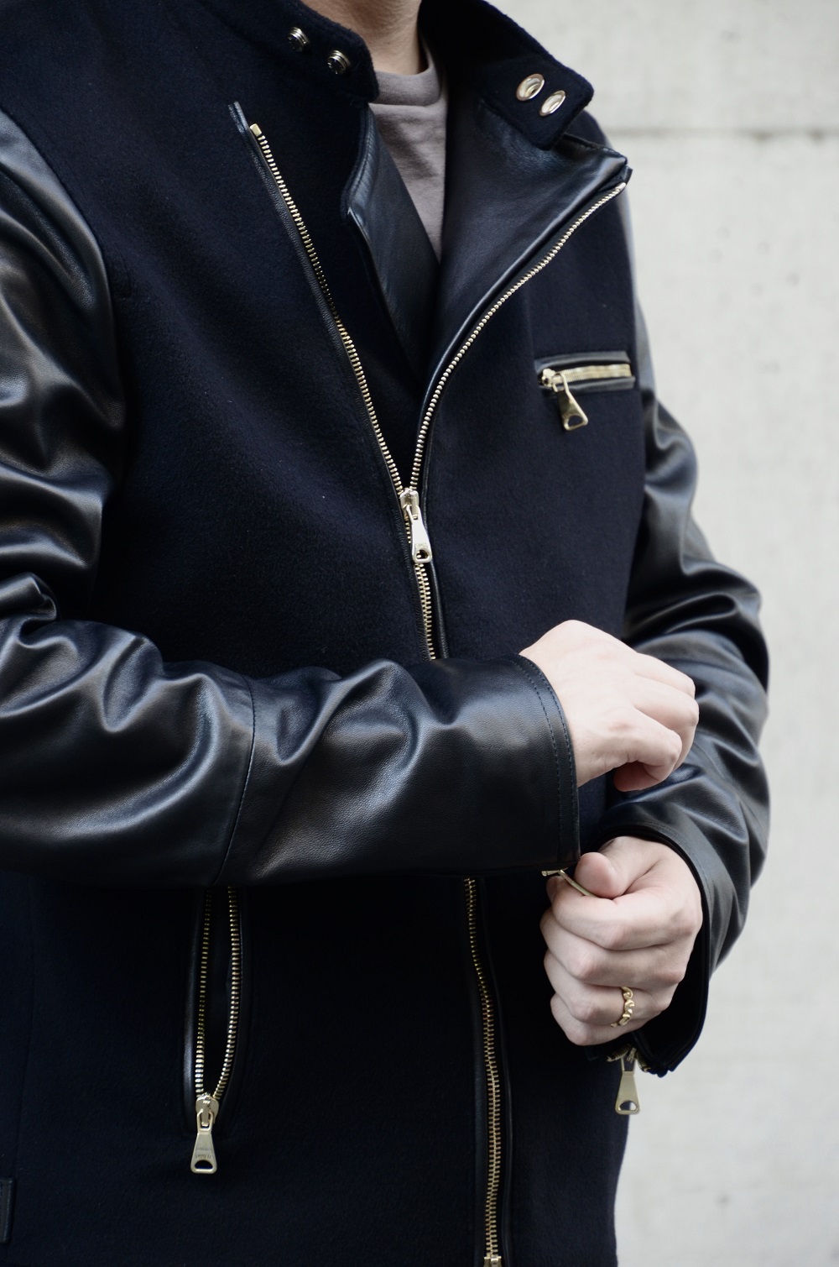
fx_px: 7371
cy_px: 634
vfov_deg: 9.8
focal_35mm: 210
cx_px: 420
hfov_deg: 6.5
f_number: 6
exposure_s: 1/100
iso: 500
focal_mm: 140
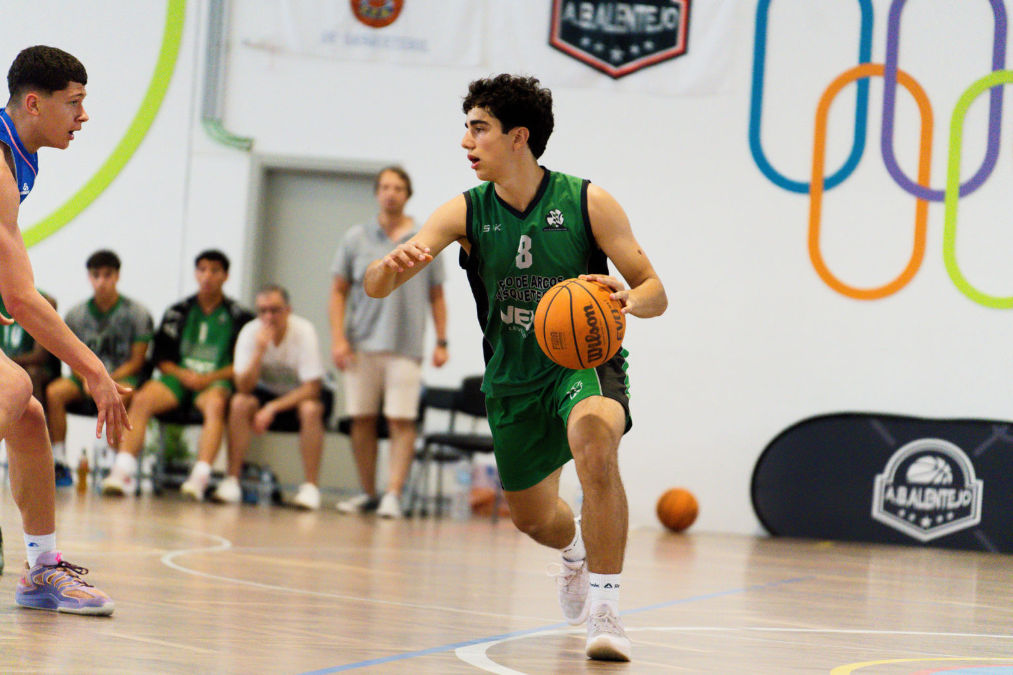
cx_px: 506
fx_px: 4221
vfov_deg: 9.1
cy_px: 338
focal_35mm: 150
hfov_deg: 13.7
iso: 4000
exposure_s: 1/2000
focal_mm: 150
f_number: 2.8
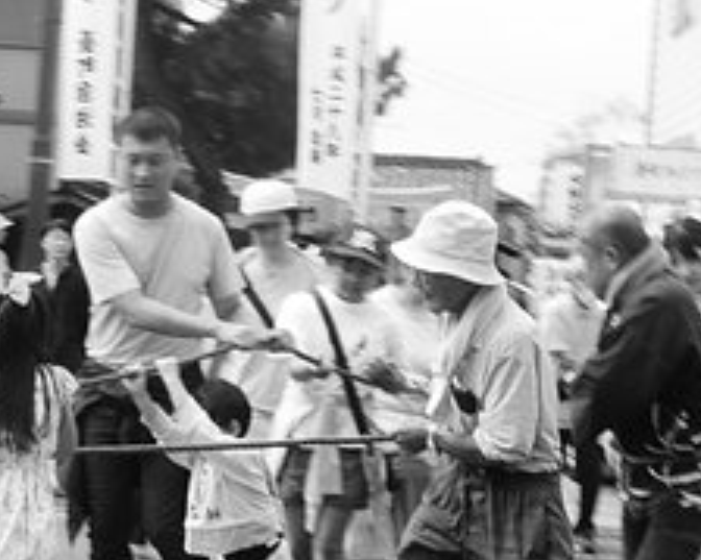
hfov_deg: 21.1
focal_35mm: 90
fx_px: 1866
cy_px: 247
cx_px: 185
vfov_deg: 17.1
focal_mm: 28
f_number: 3.5
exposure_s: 1/60
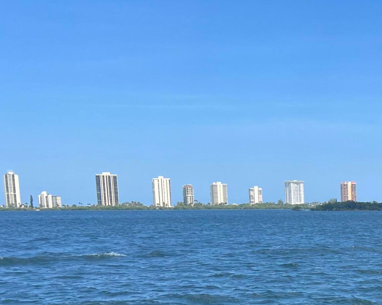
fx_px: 758
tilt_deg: -8.3
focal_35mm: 67
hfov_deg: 24.8
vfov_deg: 22.0
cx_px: 487
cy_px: 305
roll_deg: +0.7
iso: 50
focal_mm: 5.7
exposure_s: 1/3077
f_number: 1.5
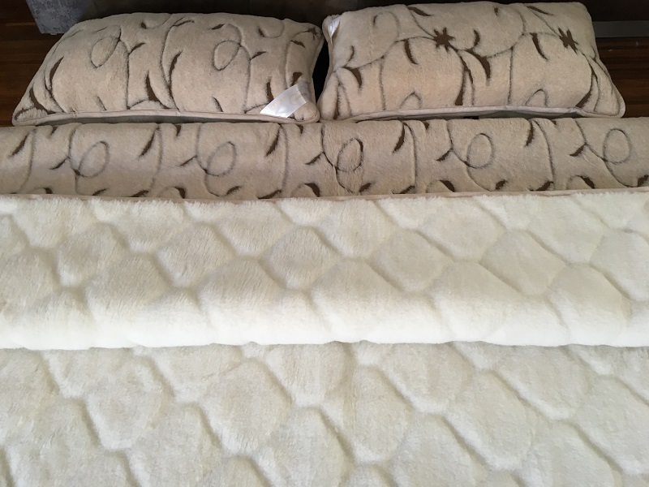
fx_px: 544
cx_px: 324
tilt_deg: -52.0
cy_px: 244
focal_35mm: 29
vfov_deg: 48.2
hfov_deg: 61.7
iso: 80
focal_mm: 4.15
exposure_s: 1/33
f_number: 2.2
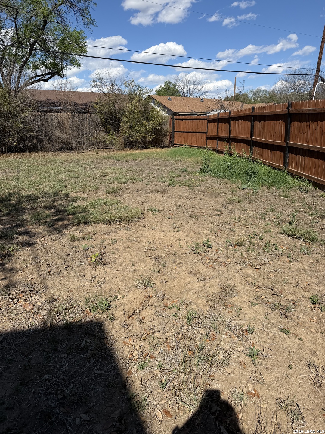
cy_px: 217
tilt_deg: -16.7
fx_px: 300
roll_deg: -0.7
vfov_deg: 71.6
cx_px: 162
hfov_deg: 56.8
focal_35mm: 24
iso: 80
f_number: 1.78
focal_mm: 6.76
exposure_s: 1/6711
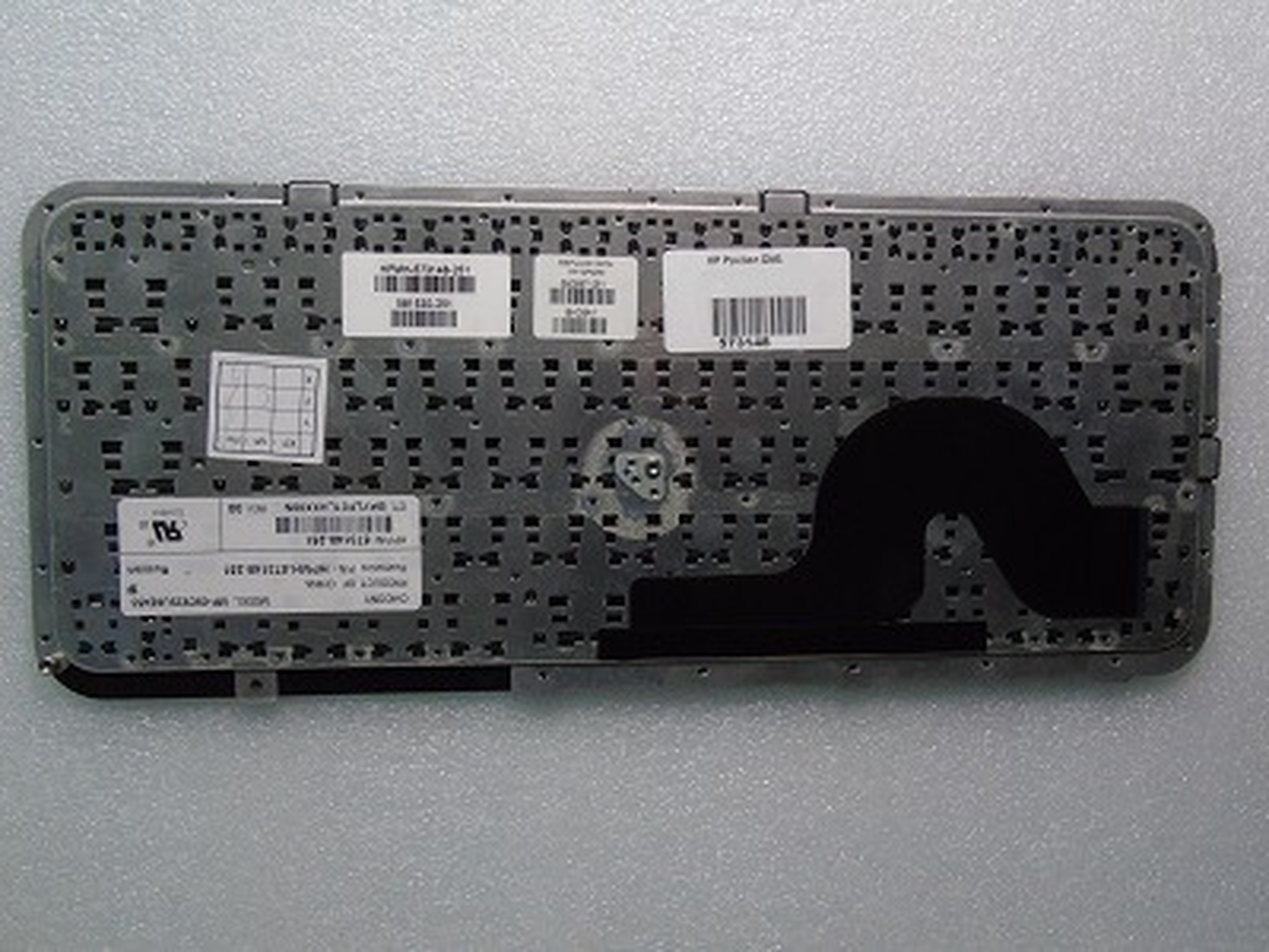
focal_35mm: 29
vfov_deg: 48.2
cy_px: 476
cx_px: 634
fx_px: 1063
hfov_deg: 61.7
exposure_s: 1/40
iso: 400
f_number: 6.4
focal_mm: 5.2
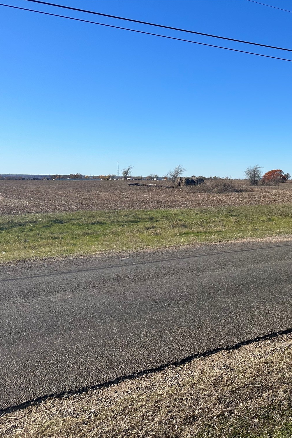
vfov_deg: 55.8
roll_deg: -0.2
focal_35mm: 34
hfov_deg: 36.2
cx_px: 268
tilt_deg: -4.6
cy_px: 222
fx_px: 414
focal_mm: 6.86
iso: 80
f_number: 1.78
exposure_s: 1/5263
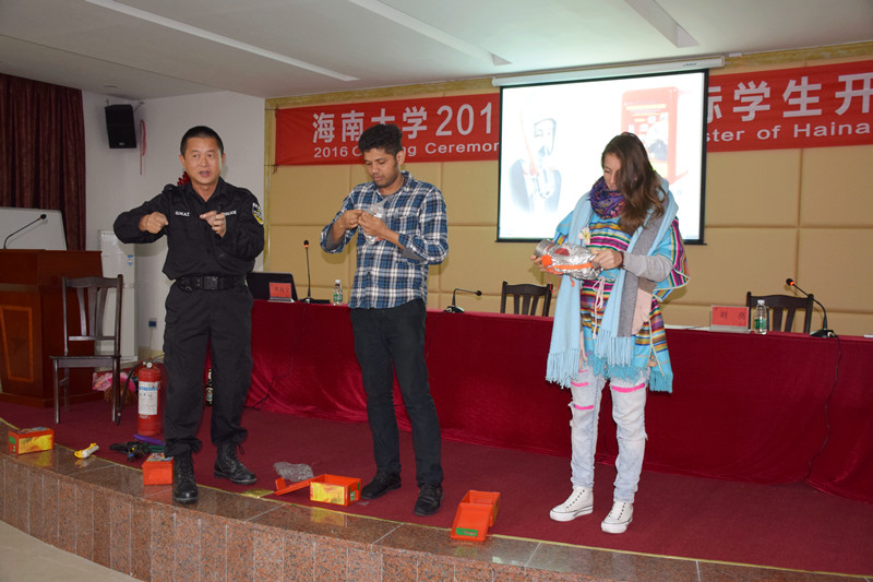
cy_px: 291
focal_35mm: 34
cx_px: 436
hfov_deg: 55.1
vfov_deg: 38.3
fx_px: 836
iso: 1250
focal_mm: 23
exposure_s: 1/60
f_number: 3.8
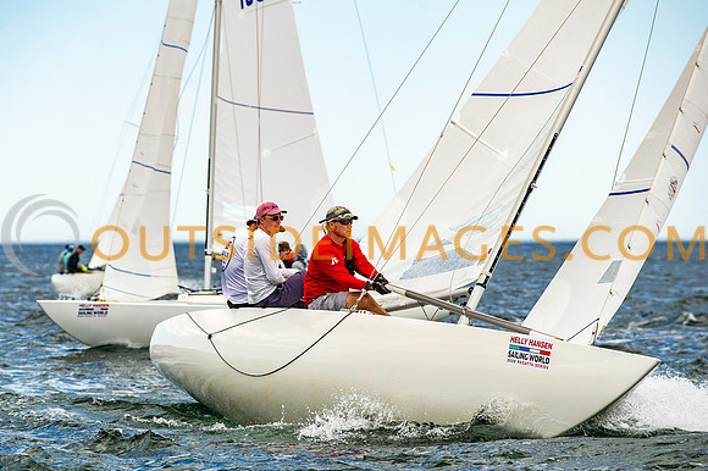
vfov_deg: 5.8
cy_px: 269
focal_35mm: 235
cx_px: 303
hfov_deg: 8.8
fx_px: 4623
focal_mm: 200
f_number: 5.6
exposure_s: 1/1250
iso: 320
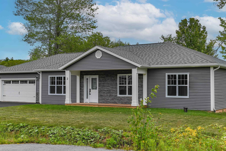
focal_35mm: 50
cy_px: 76
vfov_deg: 26.9
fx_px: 314
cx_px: 113
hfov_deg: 39.6
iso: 100
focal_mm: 50
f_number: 7.1
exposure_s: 1/400
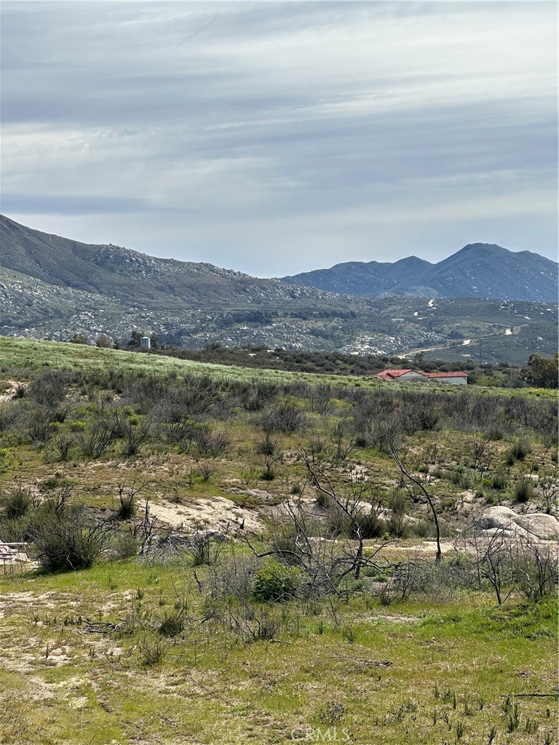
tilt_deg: -1.2
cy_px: 372
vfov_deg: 25.3
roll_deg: +0.1
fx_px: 1658
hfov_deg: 19.1
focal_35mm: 77
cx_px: 280
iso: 32
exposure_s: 1/1043
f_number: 2.8
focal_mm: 9
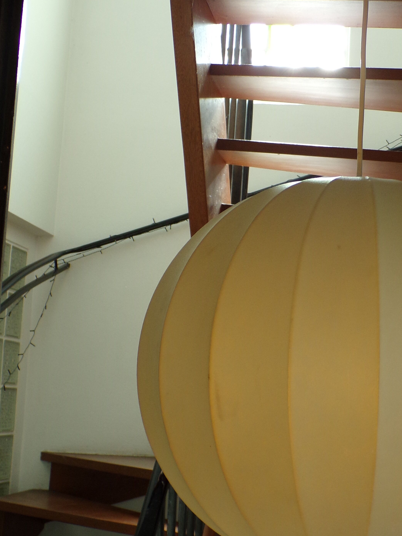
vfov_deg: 31.7
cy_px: 260
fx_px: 945
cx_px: 326
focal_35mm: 61
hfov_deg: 23.6
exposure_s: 1/34
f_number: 3.3
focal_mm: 6.6
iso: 96
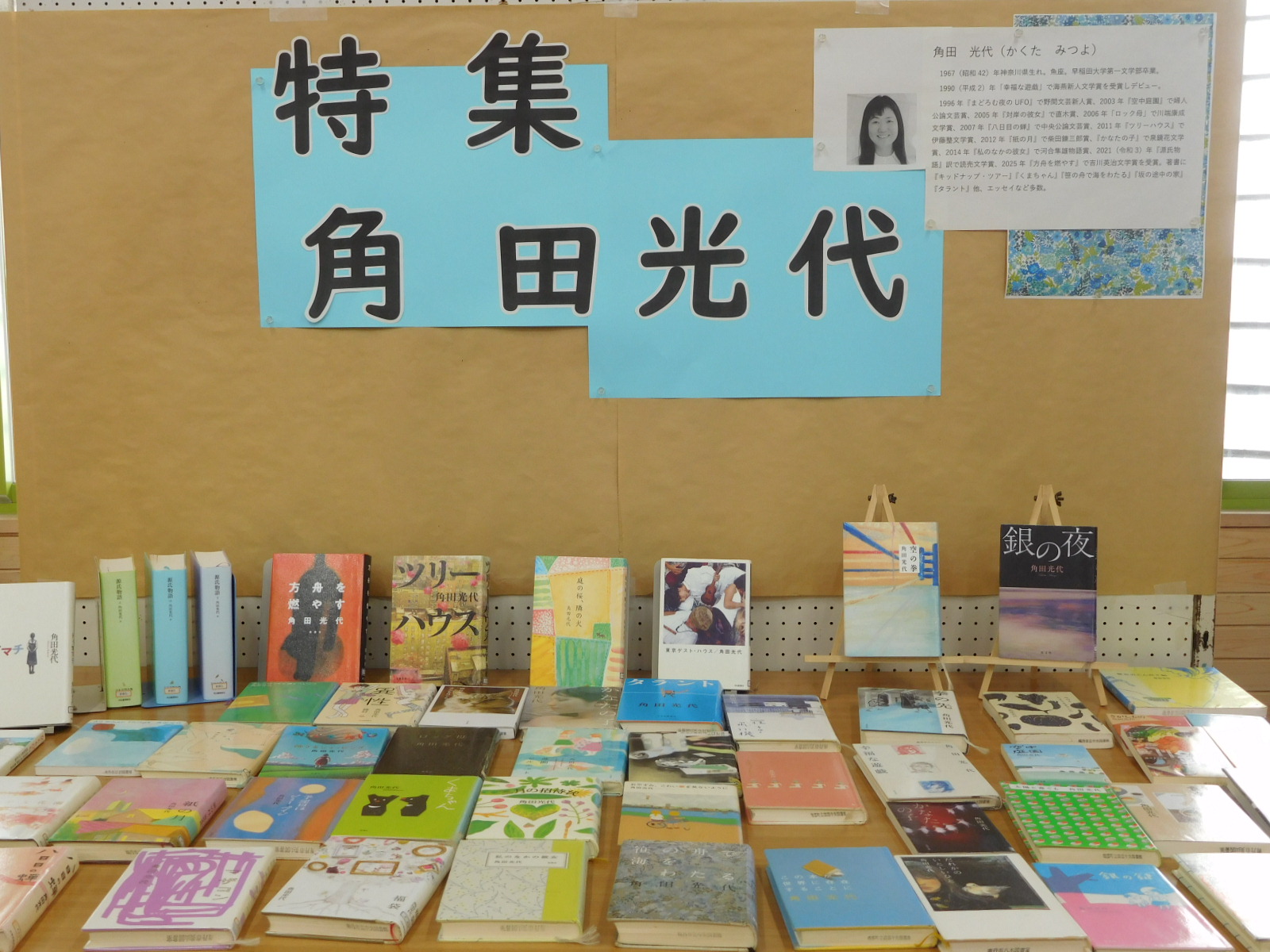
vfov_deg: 36.0
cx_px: 635
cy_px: 476
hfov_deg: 46.8
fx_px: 1468
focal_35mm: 40
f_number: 3.9
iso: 125
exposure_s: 1/80
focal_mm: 7.1
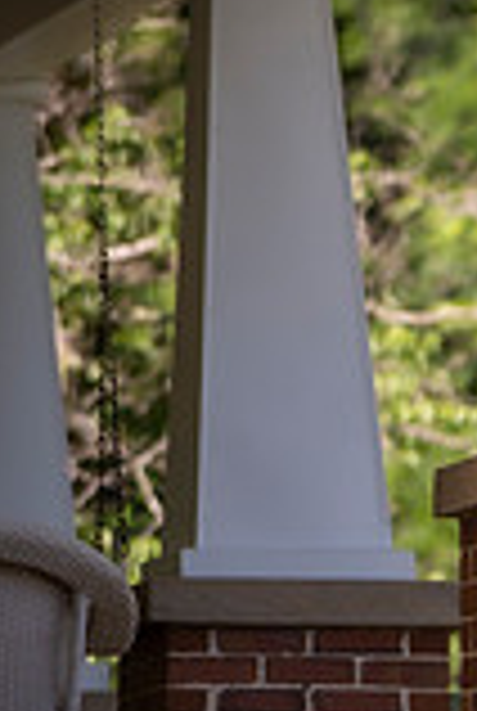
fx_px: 15394
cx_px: 1237
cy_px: 855
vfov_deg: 2.6
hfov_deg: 1.8
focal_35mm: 778
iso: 200
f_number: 2.8
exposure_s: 1/1600
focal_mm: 200
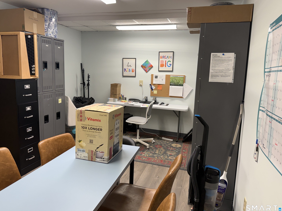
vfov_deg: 53.0
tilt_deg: -6.7
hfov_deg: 67.3
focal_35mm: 26
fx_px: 212
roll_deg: -2.3
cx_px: 139
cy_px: 99
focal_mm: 6.76
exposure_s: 1/120
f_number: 1.78
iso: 160
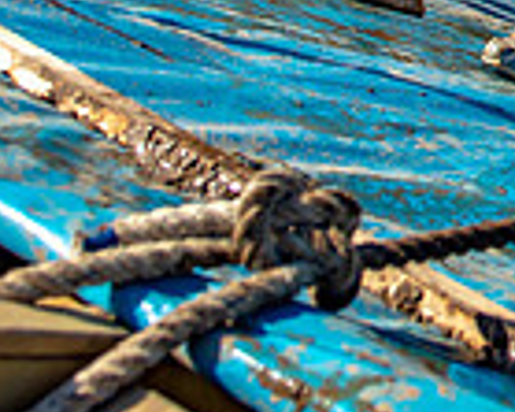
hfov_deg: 13.7
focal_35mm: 124
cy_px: -265
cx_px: 951
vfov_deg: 11.7
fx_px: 1889
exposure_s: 1/4000
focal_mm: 20
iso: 100
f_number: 4
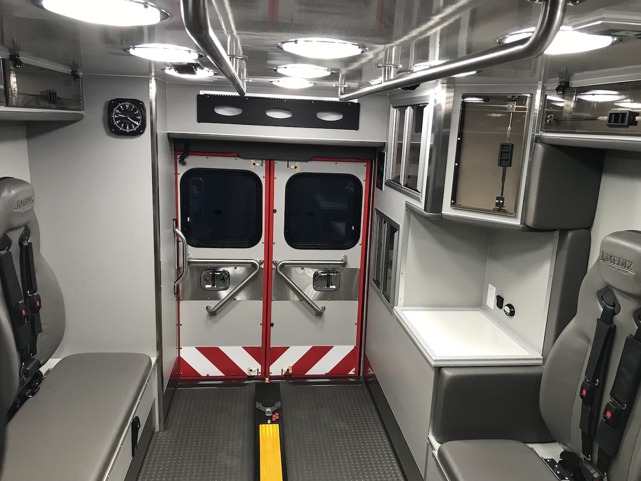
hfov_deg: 63.4
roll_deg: -2.2
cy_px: 240
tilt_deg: -13.3
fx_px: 518
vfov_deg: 49.7
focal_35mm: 28
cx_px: 320
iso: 25
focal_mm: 3.99
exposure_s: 1/40
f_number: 1.8
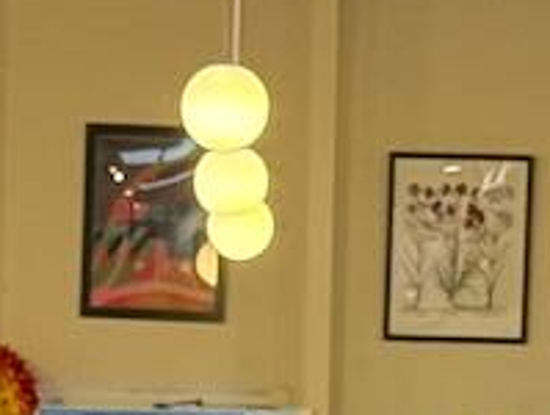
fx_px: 4903
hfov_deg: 6.4
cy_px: 1156
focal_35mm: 308
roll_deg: -2.0
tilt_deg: -6.7
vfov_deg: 4.7
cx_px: 196
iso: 250
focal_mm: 6.76
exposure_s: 1/40
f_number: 1.78
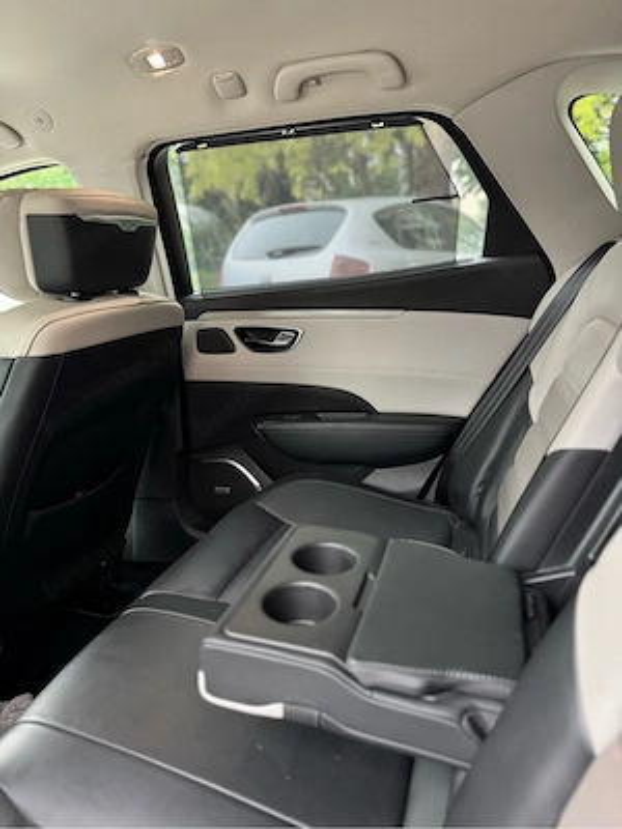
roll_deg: +2.9
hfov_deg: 56.8
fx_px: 575
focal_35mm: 24
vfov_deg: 71.6
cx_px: 311
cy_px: 414
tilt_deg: -14.8
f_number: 1.78
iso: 320
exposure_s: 1/60
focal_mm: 6.76
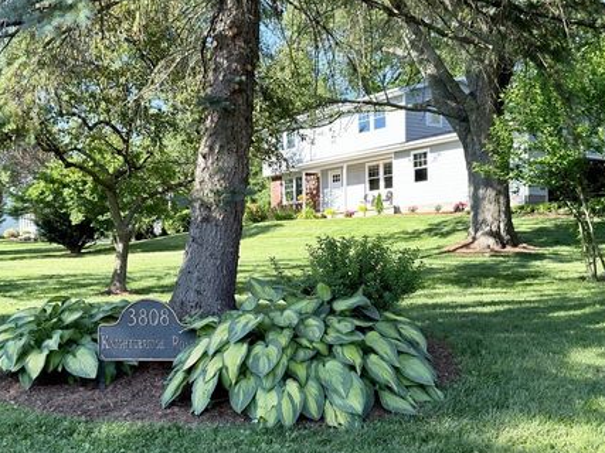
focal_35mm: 41
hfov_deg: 45.7
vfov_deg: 35.1
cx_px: 278
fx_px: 716
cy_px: 257
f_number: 1.78
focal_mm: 6.76
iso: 100
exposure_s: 1/977
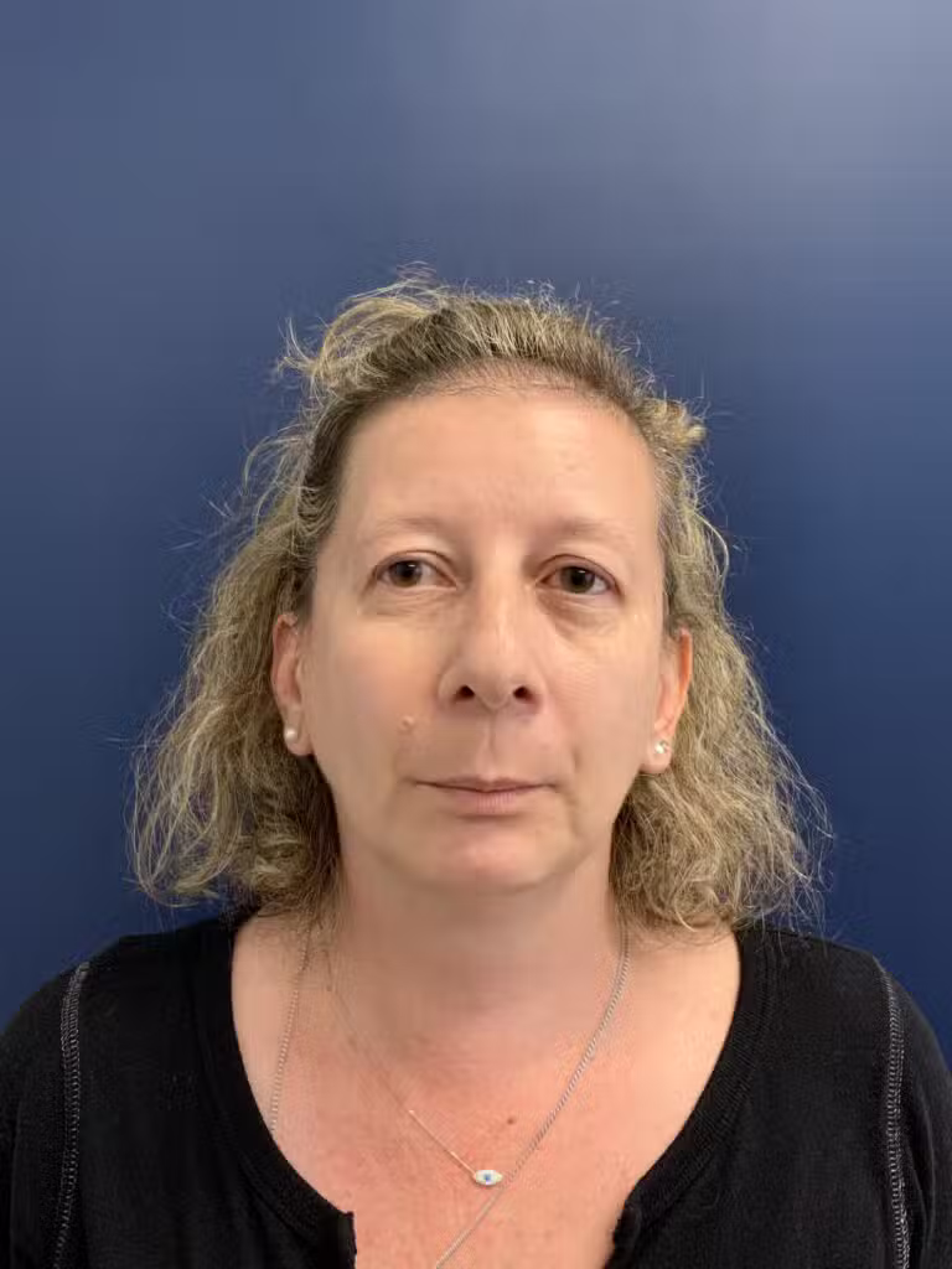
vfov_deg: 61.7
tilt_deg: -6.1
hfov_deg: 48.2
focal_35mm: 29
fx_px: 1063
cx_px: 476
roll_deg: +0.3
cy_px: 634
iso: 80
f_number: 1.8
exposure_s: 1/60
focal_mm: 3
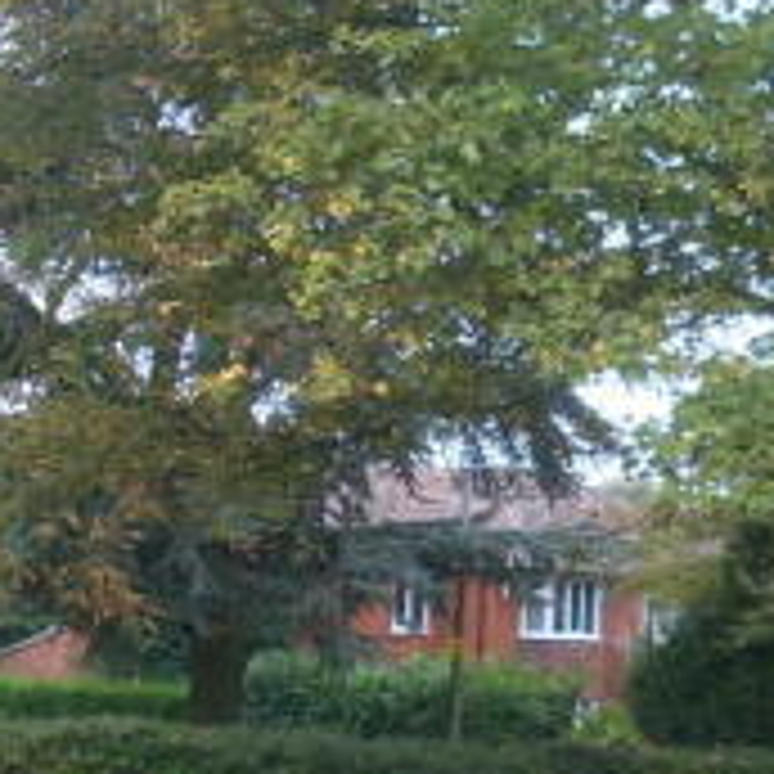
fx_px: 2884
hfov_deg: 15.1
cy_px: 601
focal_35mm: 114
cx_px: 731
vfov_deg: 15.2
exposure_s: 1/60
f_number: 3
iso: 100
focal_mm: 6.3
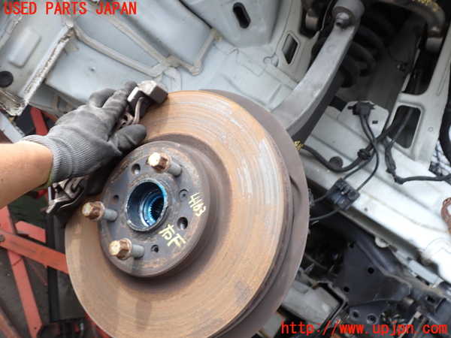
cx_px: 226
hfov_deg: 60.0
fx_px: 391
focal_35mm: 30
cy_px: 169
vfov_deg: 46.8
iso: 100
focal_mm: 5.4
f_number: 3.2
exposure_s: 1/80
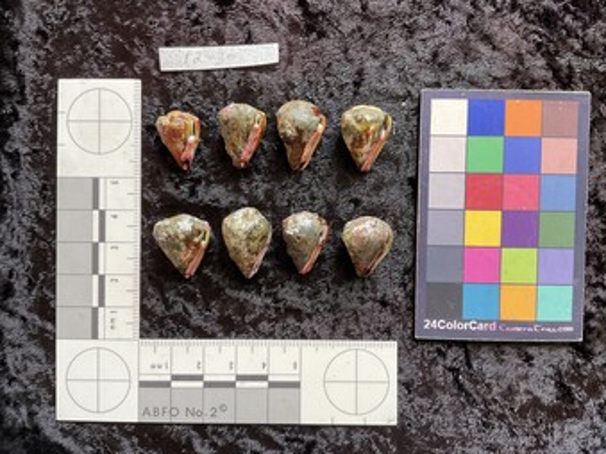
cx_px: 311
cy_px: 228
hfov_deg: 60.0
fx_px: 525
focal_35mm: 30
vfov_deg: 46.8
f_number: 1.8
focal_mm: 3
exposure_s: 1/60
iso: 50
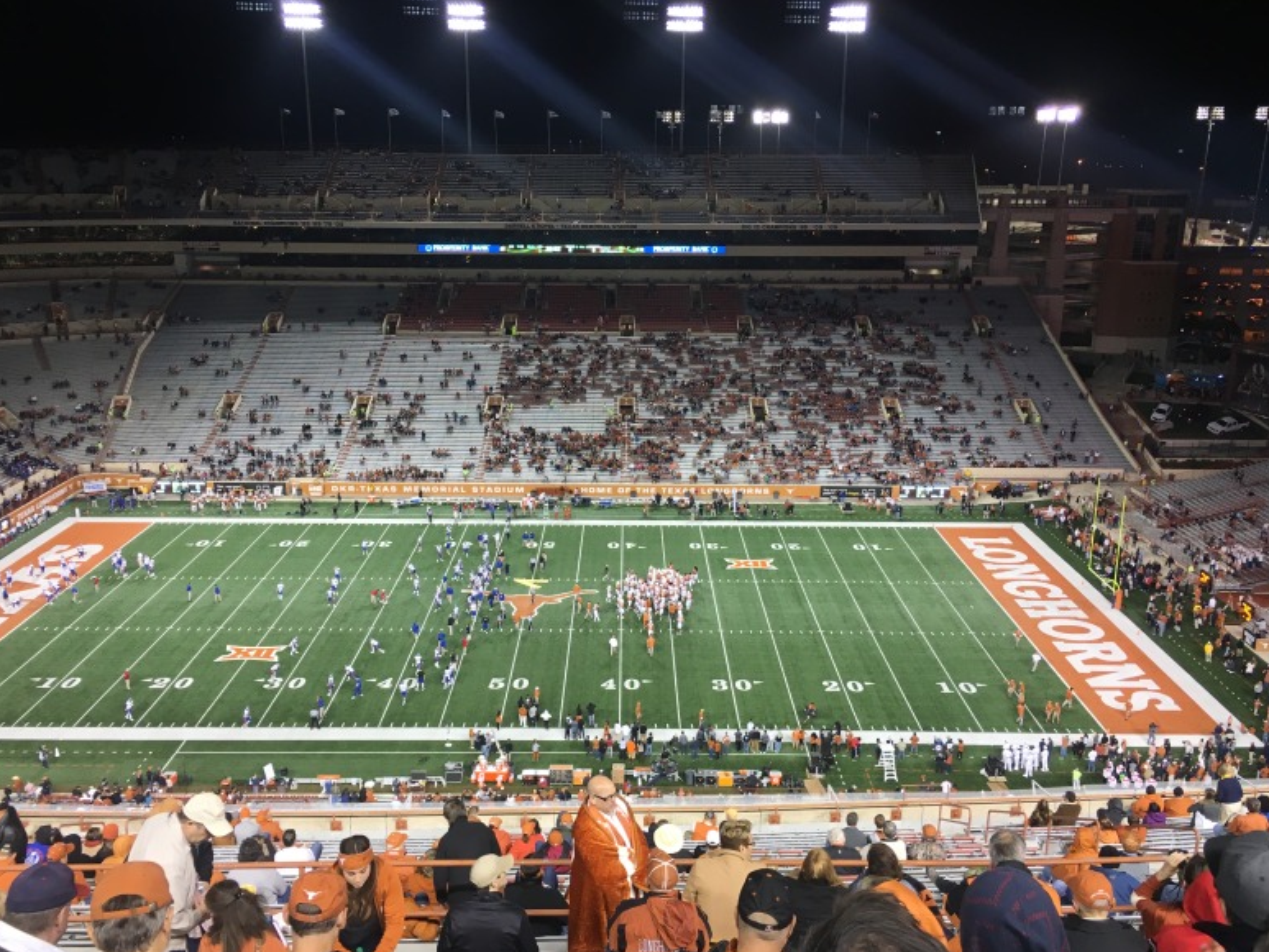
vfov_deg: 46.8
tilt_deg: -15.4
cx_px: 621
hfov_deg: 60.0
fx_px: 1100
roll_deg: +0.4
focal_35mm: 30
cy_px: 466
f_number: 2.2
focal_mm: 4.15
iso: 25
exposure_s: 1/30
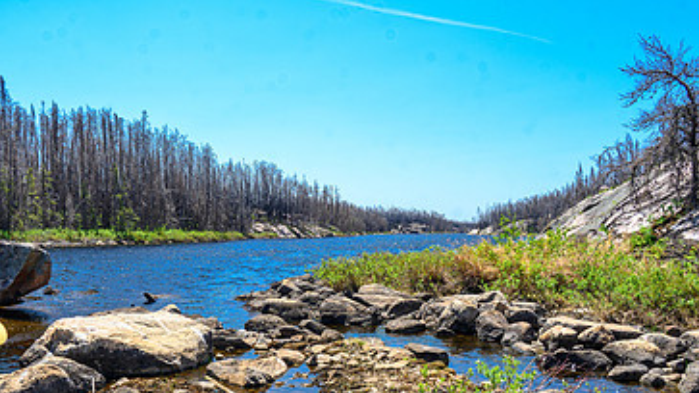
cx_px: 279
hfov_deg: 49.1
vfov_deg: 28.7
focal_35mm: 41
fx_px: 760
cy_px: 278
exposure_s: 1/80
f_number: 8
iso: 100
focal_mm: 24
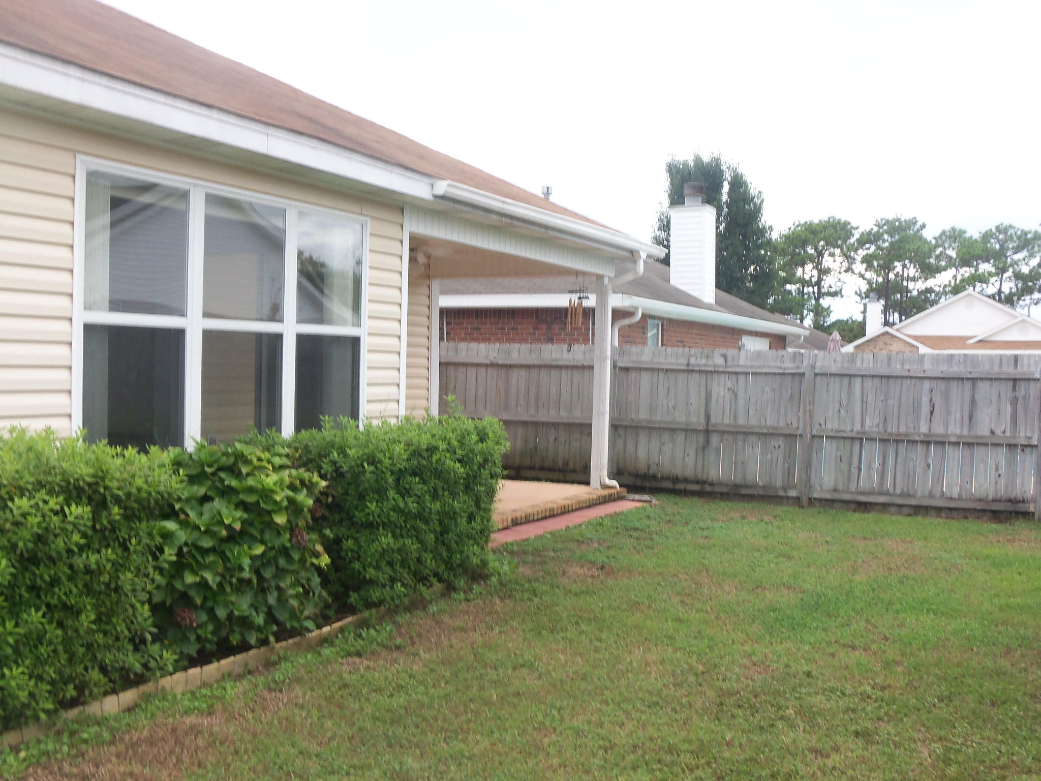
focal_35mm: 37
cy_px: 390
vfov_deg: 38.7
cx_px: 520
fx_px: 1113
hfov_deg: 50.1
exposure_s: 1/30
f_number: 3.6
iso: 80
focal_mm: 6.7
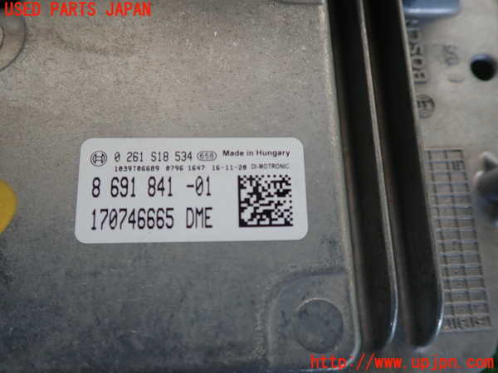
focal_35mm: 30
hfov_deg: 60.0
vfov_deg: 46.8
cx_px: 249
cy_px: 186
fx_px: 432
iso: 160
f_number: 2.3
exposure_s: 1/125
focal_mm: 5.5
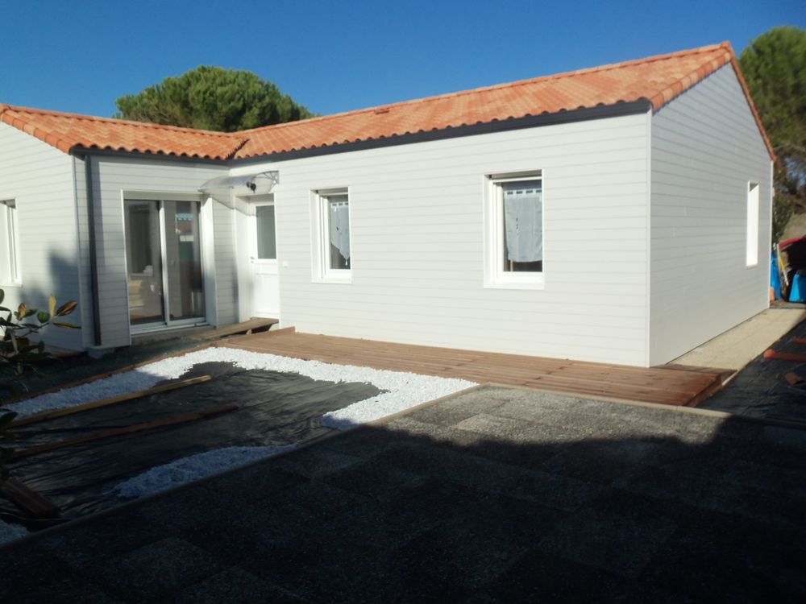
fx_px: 675
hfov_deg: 61.7
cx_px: 403
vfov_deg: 48.2
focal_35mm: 29
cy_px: 302
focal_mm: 5.2
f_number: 8.6
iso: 80
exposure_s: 1/250
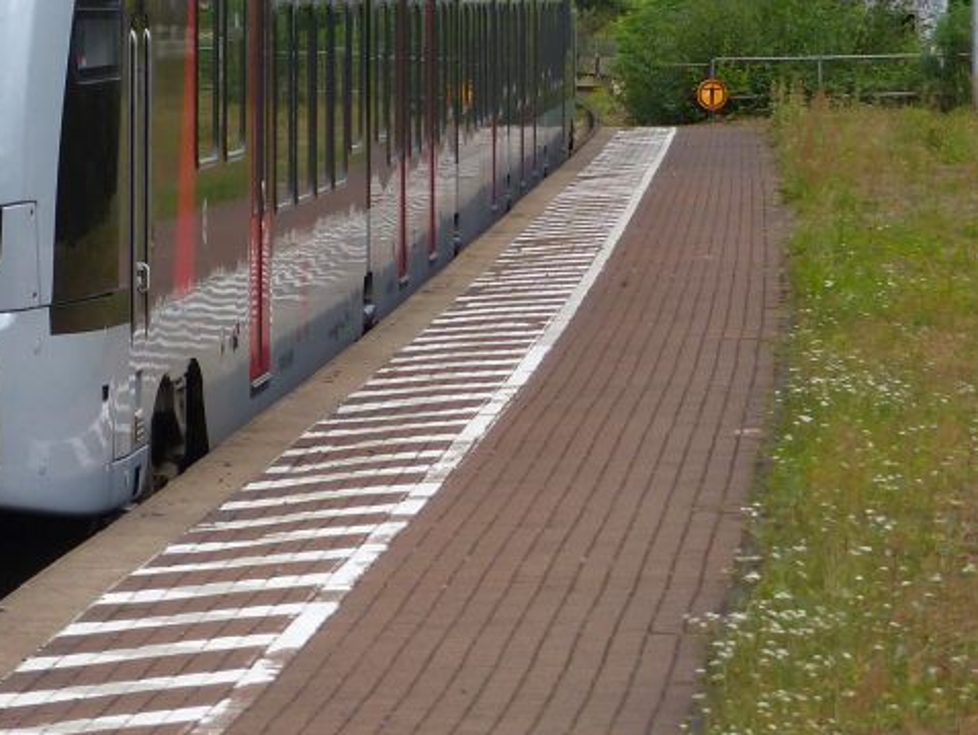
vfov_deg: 4.8
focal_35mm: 311
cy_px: -129
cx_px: 37
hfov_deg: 6.4
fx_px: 8791
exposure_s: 1/800
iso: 100
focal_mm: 22.2
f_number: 4
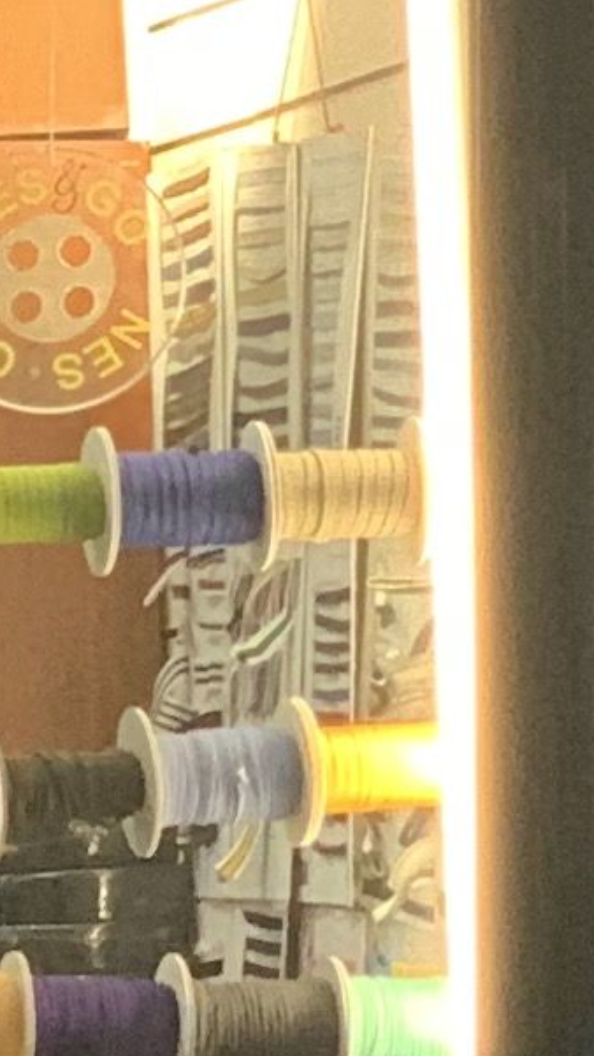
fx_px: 10642
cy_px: 799
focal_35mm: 380
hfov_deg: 3.0
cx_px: -2204
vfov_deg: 5.7
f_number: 2.4
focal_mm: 6
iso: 125
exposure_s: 1/60
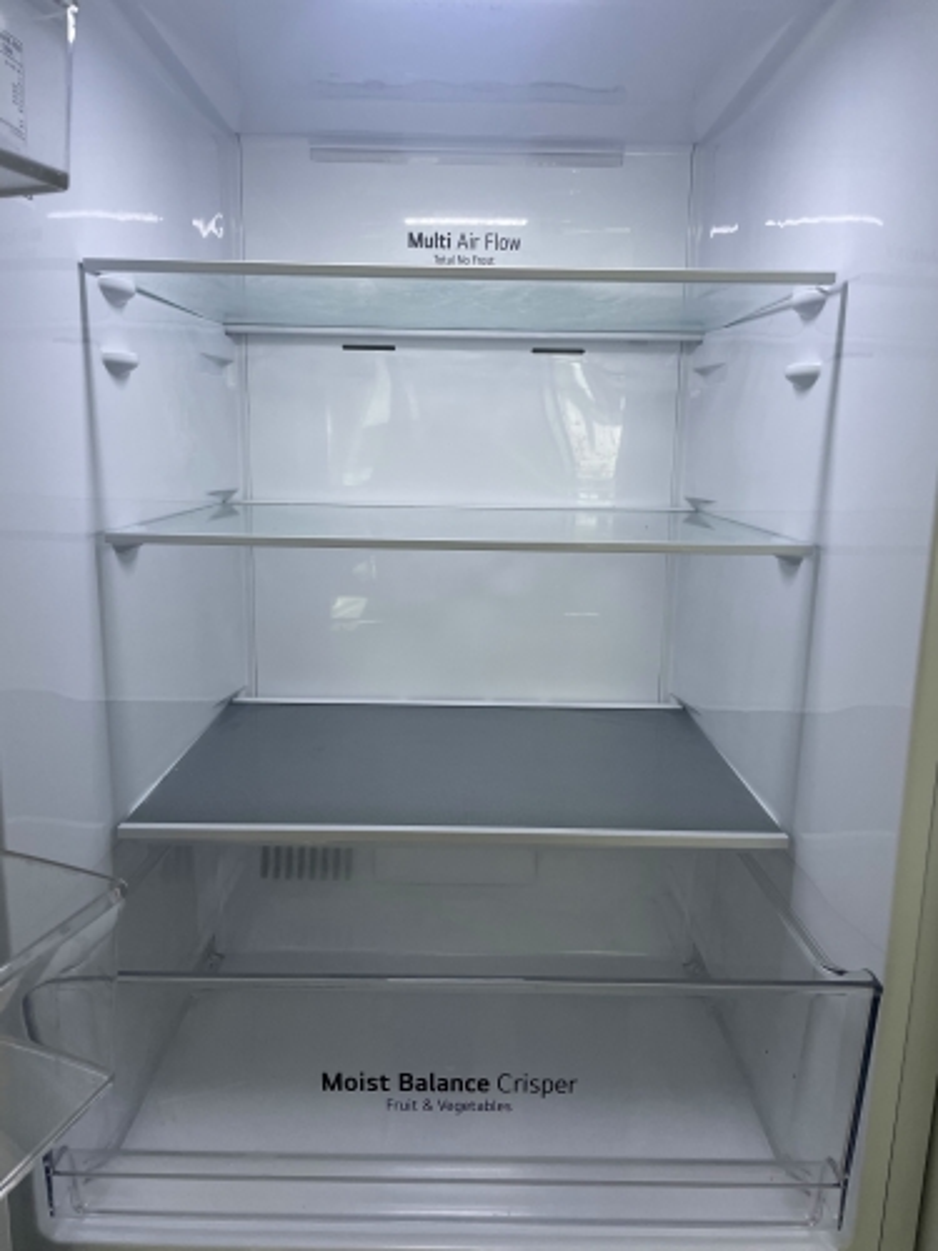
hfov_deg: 53.1
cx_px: 469
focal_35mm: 26
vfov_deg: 67.3
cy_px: 626
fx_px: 939
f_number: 1.6
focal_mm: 4.2
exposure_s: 1/115
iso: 125
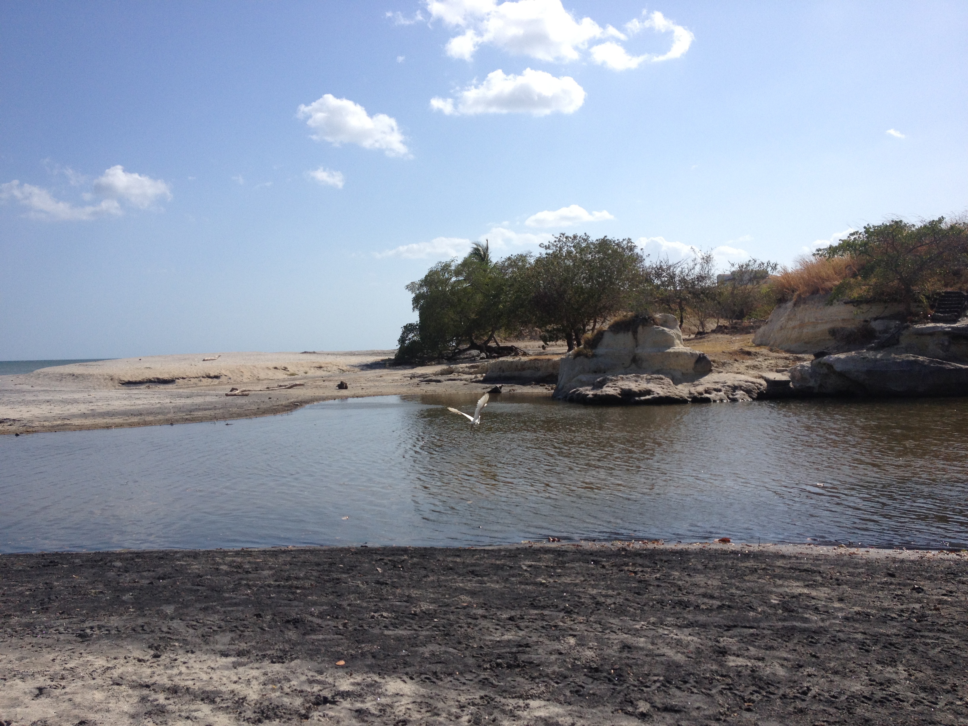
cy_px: 363
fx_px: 979
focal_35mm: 35
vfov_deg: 40.7
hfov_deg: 52.6
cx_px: 484
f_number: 2.4
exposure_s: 1/3067
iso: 50
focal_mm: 4.28
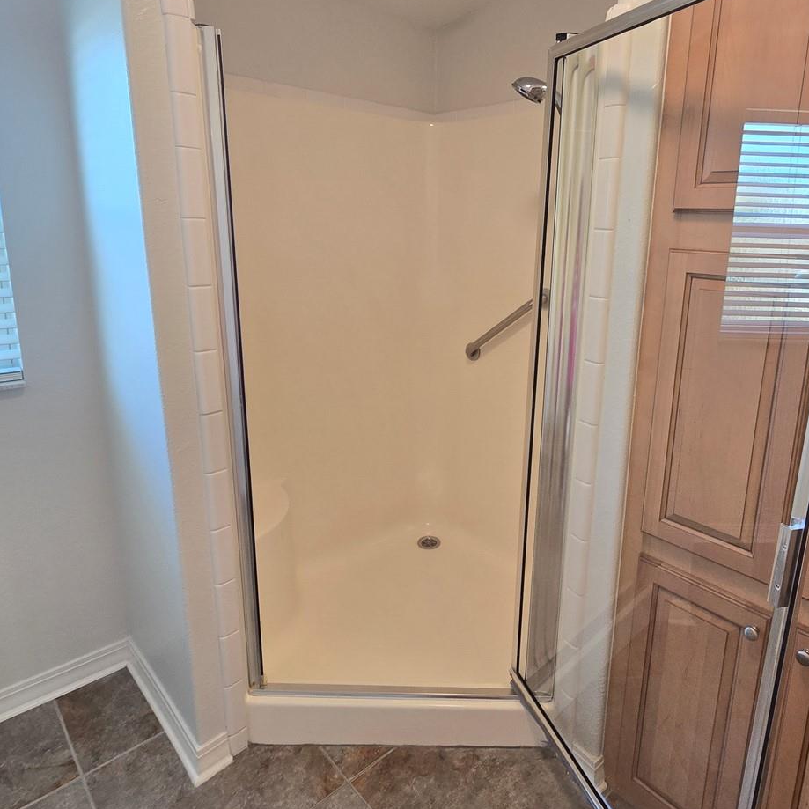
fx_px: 529
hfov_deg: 74.2
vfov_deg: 74.6
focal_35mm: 20
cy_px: 360
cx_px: 478
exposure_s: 1/60
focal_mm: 2.2
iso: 80
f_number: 2.2
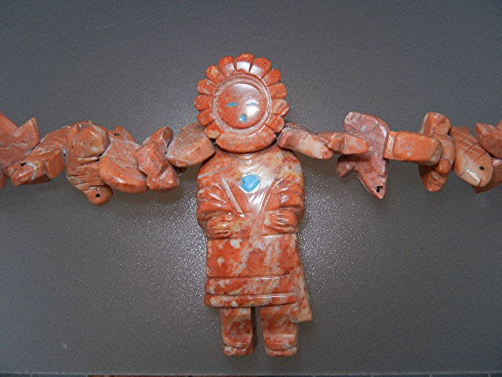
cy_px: 188
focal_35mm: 34
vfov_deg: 41.8
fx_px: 493
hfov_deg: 54.0
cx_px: 251
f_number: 7.2
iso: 467
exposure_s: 1/30
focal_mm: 6.2
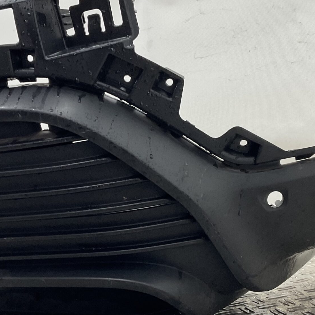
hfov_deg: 29.1
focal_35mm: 59
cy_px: 174
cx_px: 143
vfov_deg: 29.1
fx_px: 607
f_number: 1.8
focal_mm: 3
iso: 50
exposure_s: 1/120
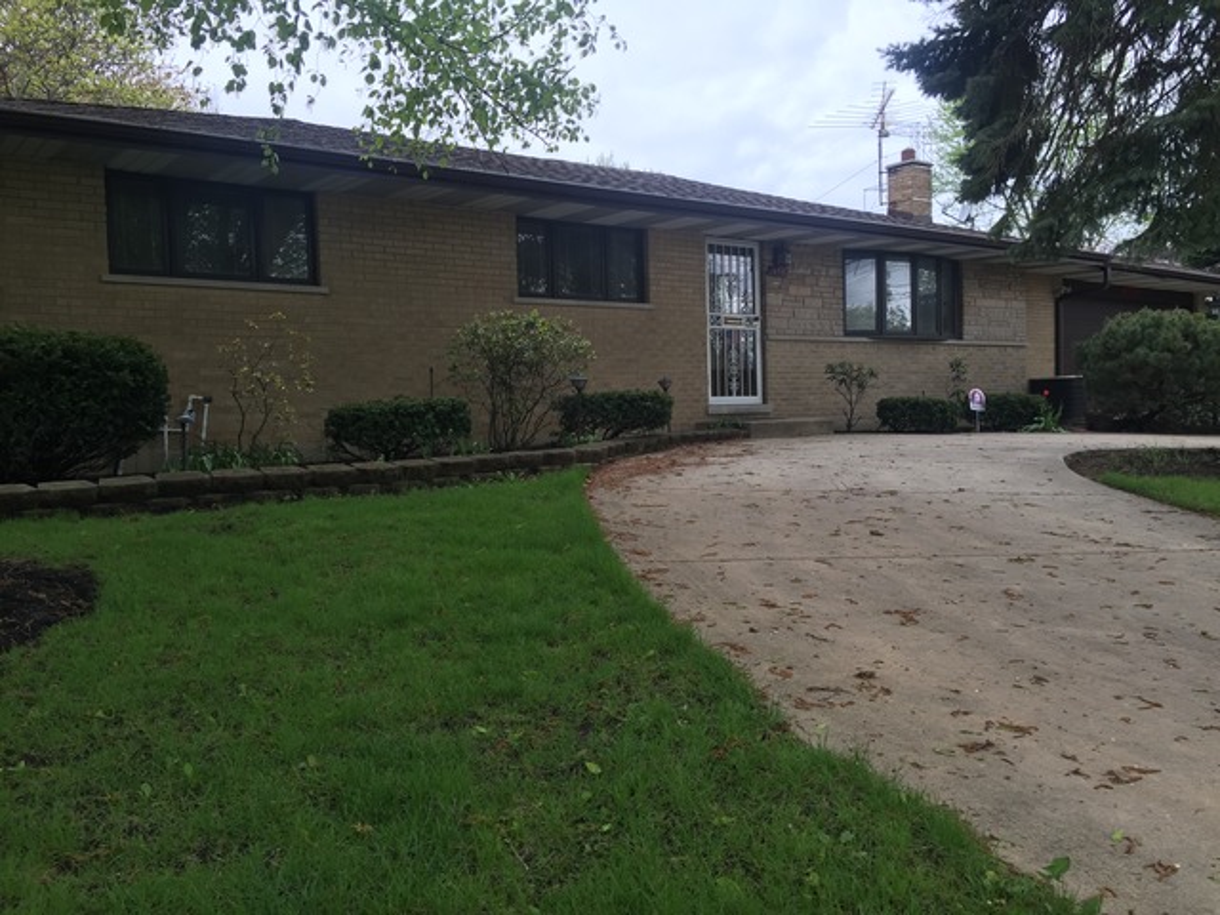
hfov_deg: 61.7
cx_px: 610
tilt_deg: -2.7
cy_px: 458
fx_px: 1022
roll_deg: +1.9
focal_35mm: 29
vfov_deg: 48.2
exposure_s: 1/127
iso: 32
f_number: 2.2
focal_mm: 4.15
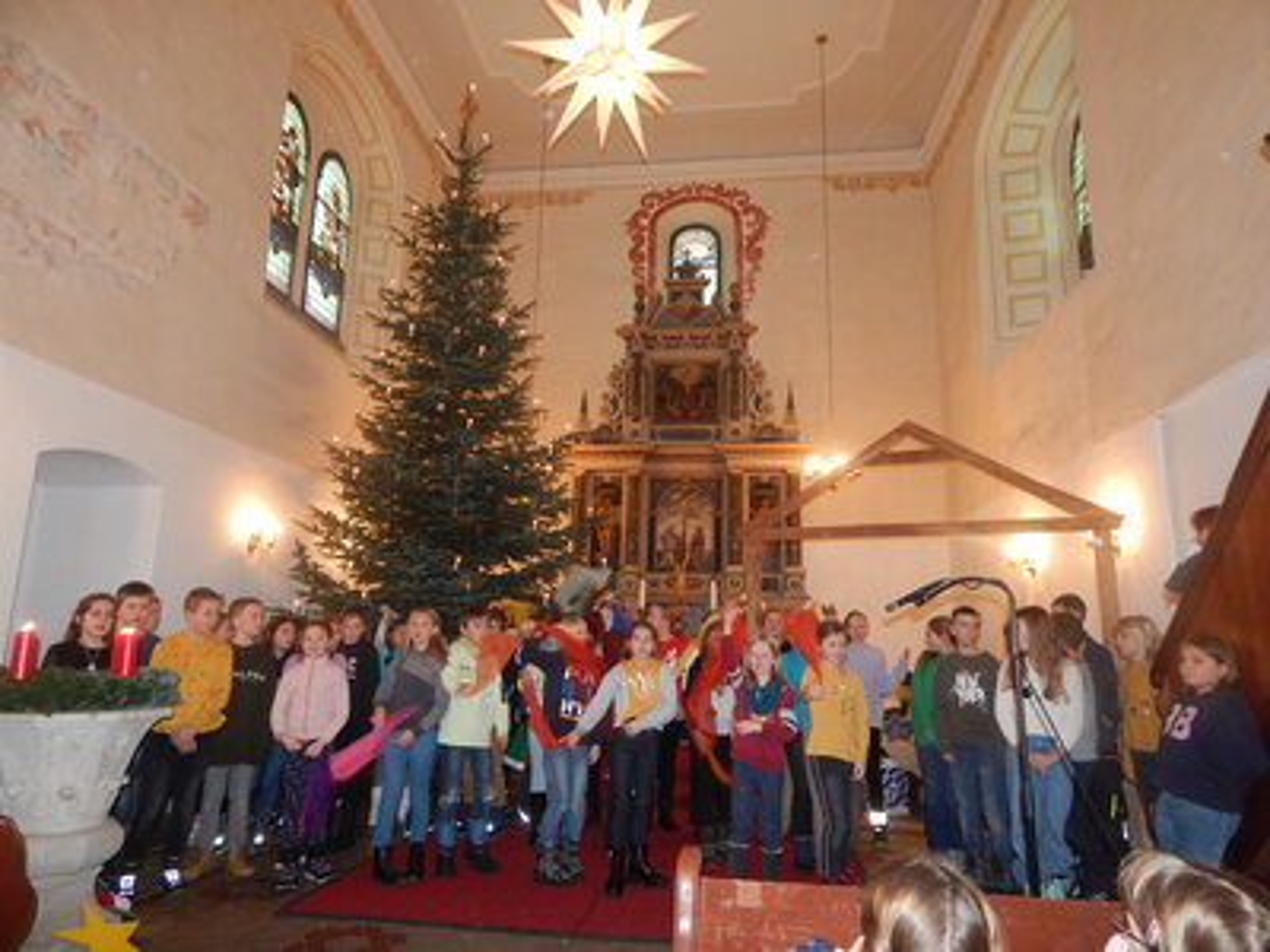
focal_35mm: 22
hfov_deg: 76.4
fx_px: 807
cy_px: 476
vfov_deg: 61.1
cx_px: 635
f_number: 3
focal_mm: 4
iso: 400
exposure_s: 1/30
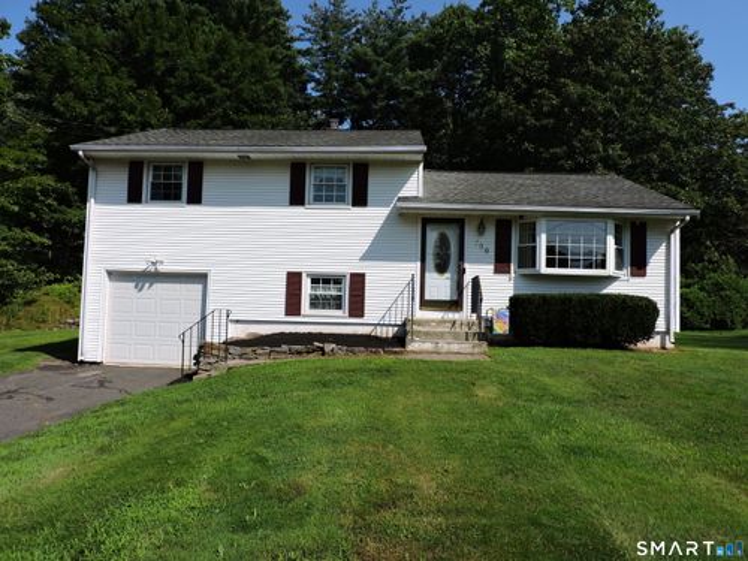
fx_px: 519
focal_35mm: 24
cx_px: 374
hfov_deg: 71.6
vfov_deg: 56.8
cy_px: 280
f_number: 3.7
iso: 100
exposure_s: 1/1250
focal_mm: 4.3
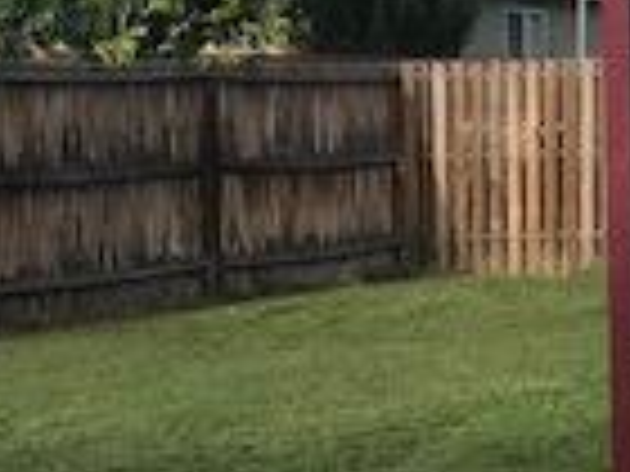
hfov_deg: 14.3
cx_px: 986
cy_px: 189
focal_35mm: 128
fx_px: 2330
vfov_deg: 11.6
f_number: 1.8
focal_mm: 3.99
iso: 20
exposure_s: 1/772
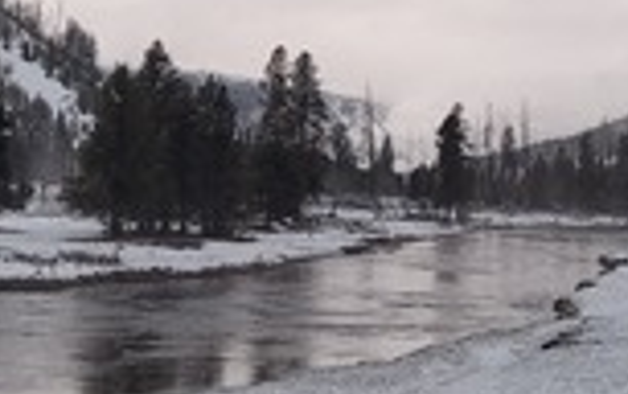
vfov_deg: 12.7
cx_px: 345
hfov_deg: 20.6
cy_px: -86
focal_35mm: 101
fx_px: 1731
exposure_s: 1/120
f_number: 1.8
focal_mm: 5.4
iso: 125
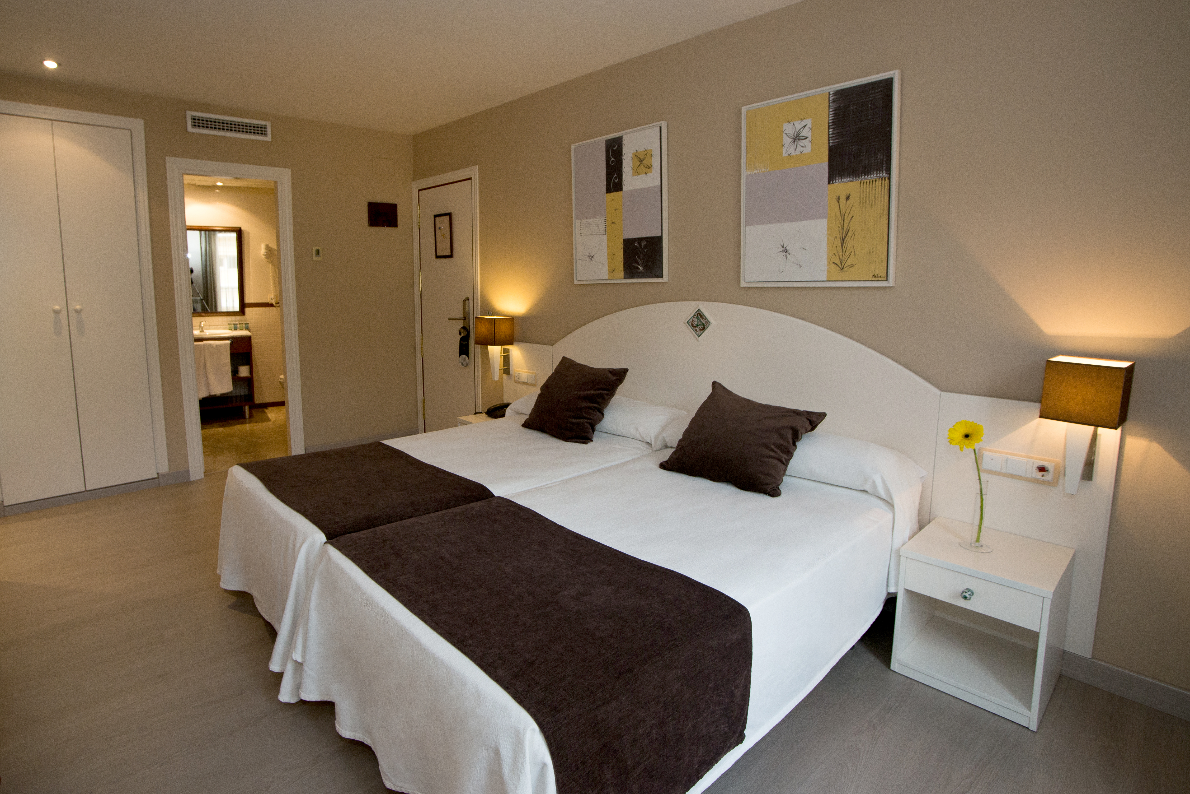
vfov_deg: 67.2
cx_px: 533
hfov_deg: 89.7
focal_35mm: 18
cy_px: 352
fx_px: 595
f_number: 8
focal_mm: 15
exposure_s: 1/80
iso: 800
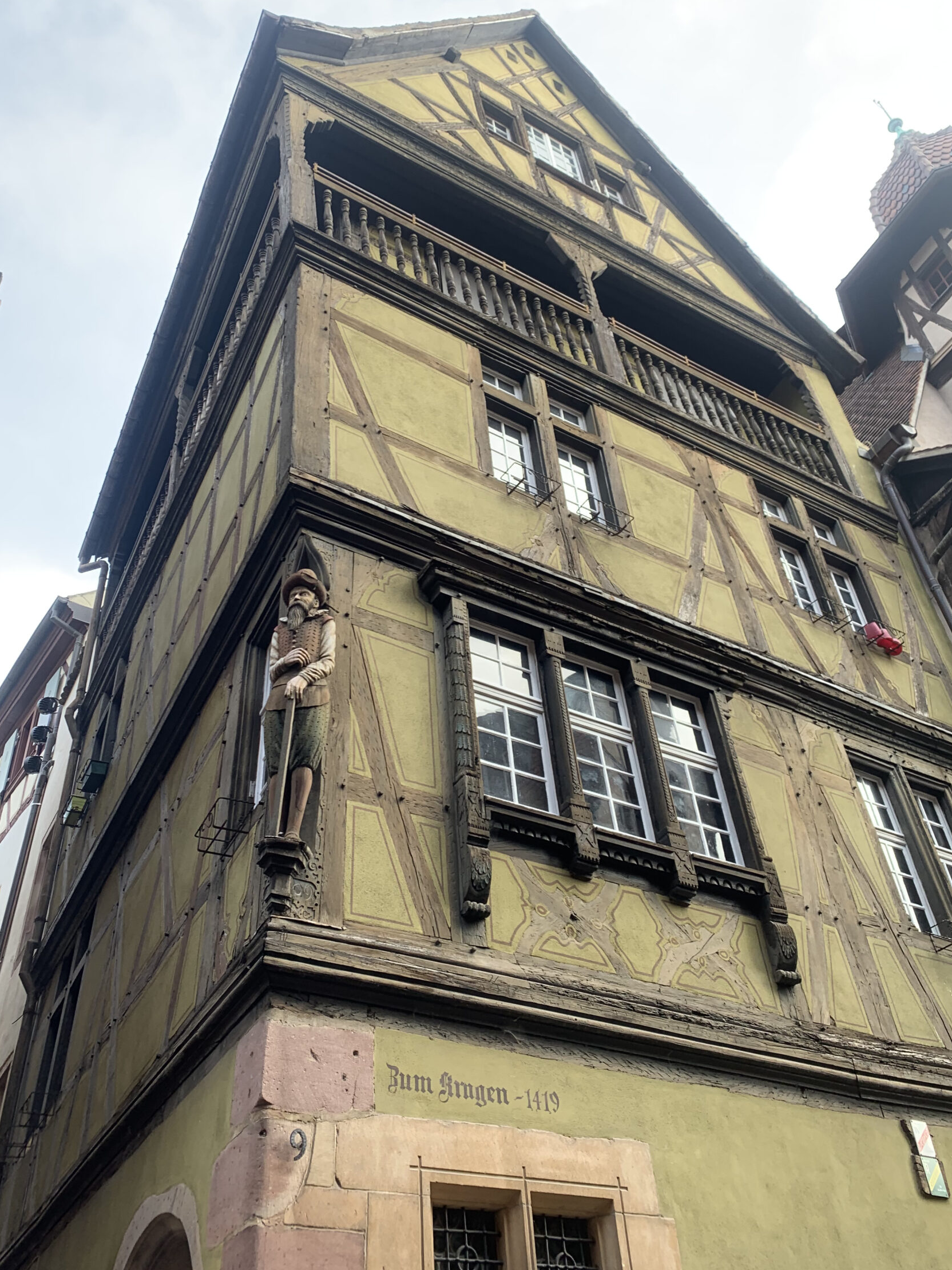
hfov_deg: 46.8
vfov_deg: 59.8
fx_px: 1100
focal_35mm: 30
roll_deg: +5.3
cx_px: 489
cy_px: 560
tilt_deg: +44.6
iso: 25
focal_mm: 4.25
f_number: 1.8
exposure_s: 1/128
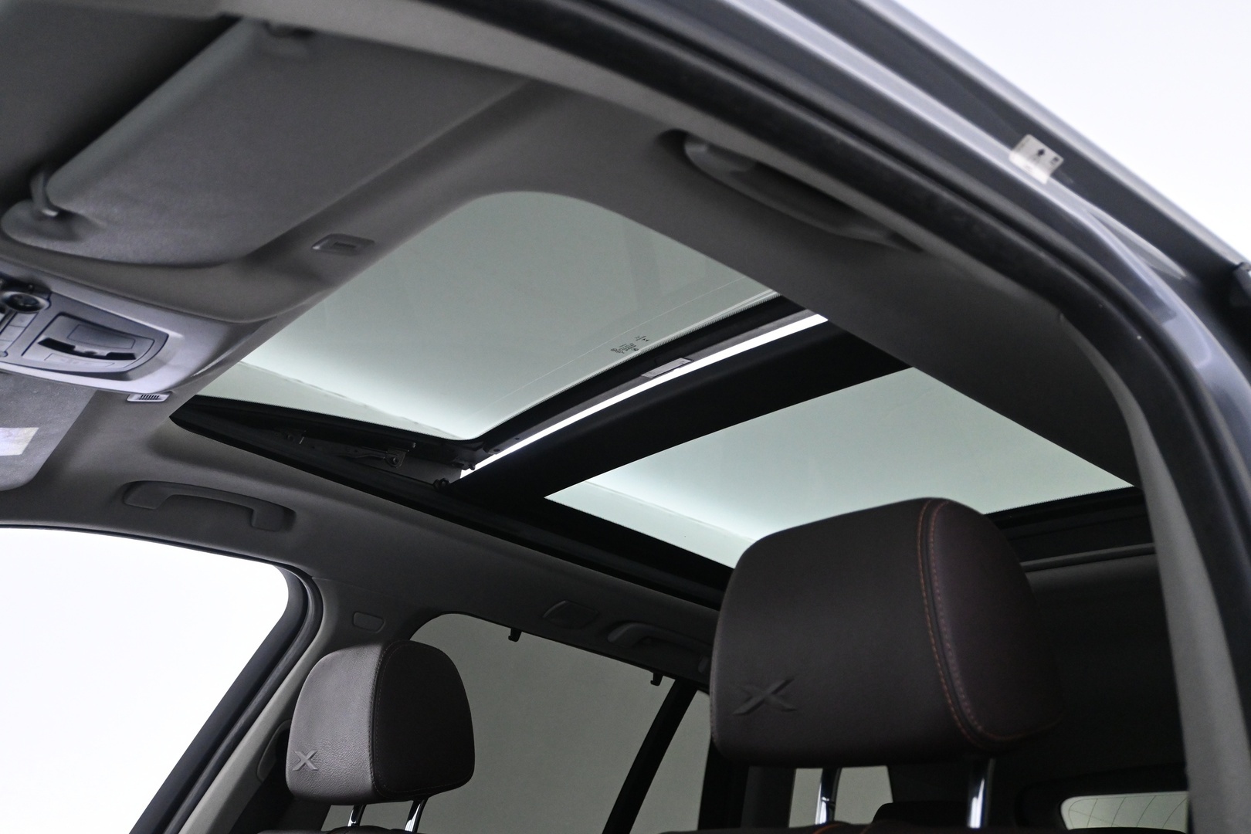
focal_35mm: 34
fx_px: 1199
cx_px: 626
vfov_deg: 38.4
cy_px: 417
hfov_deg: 55.1
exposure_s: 1/50
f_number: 4.2
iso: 3200
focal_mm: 23
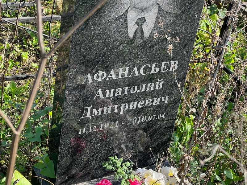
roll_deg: -11.4
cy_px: 92
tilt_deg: -32.2
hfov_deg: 25.3
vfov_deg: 19.1
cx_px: 124
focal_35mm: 77
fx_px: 549
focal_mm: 9
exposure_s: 1/150
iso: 32
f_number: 2.8
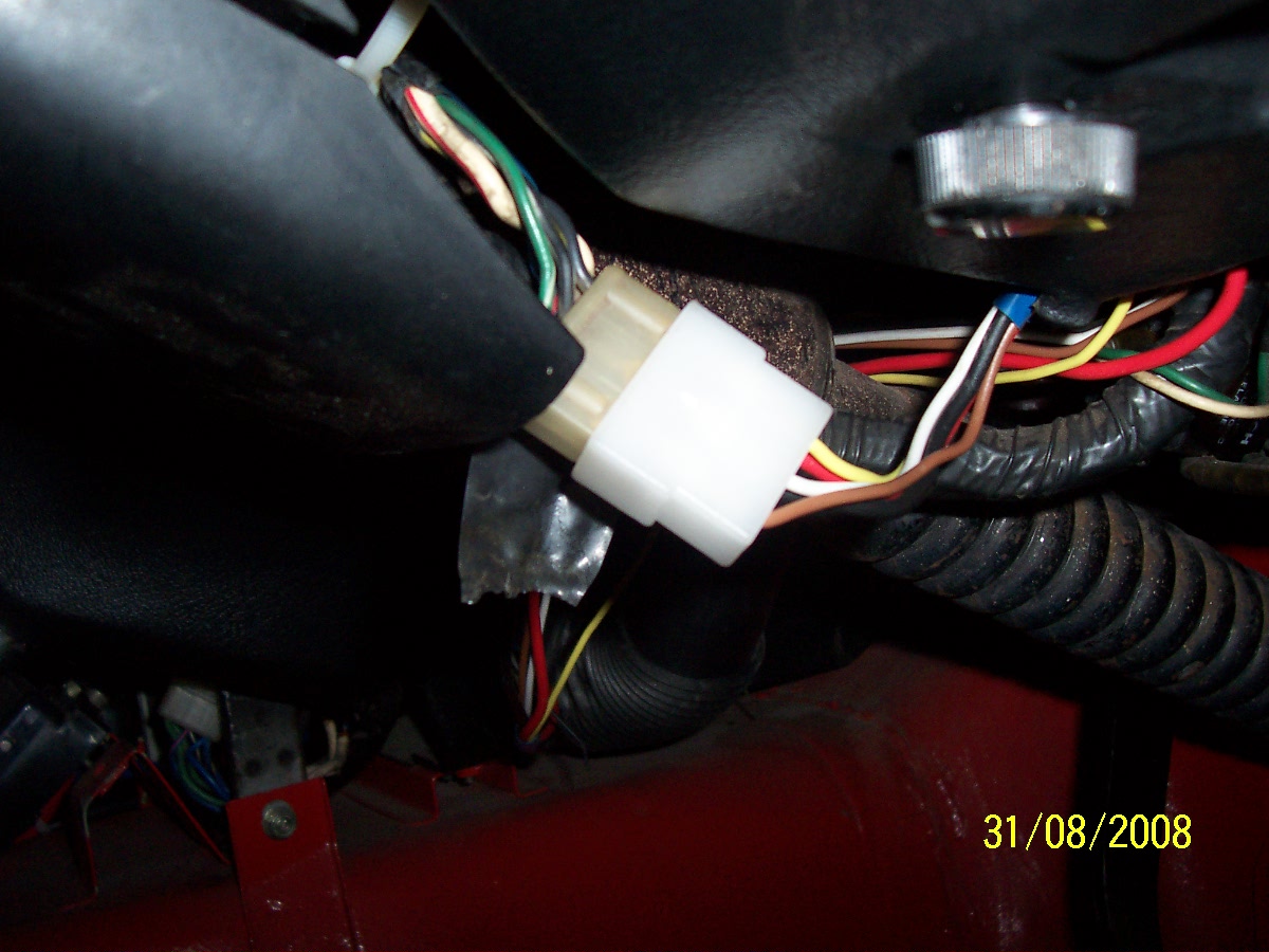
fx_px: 1356
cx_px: 634
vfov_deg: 38.7
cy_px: 476
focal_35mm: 37
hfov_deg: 50.1
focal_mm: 5.6
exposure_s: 1/60
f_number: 2.8
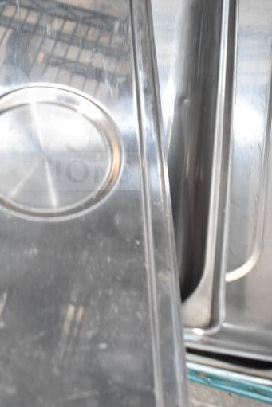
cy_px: 127
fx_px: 668
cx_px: 49
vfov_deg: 33.5
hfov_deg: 22.7
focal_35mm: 59
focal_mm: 22
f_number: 3.8
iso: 1600
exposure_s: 1/80
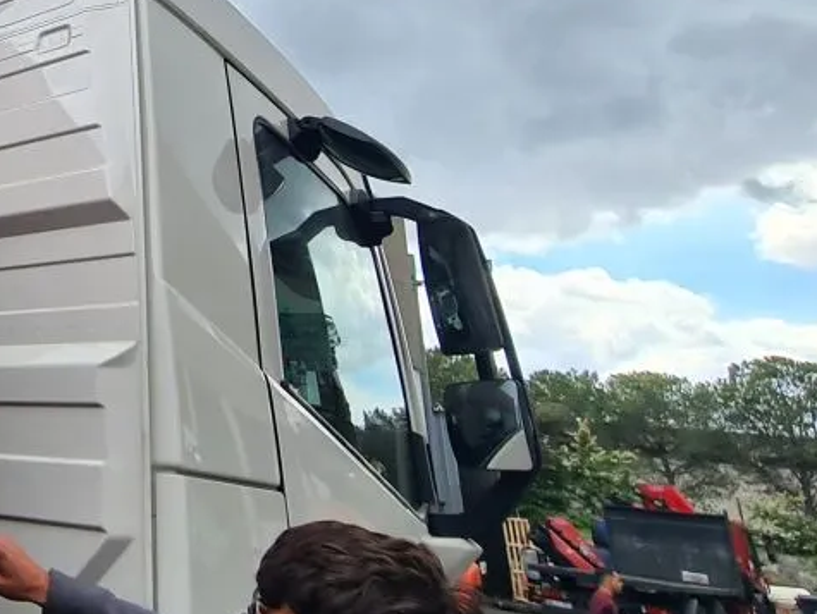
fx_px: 827
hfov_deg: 40.4
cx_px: -119
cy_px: 72
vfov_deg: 38.2
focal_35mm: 35
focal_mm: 2.2
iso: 50
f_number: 2.2
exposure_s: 1/614
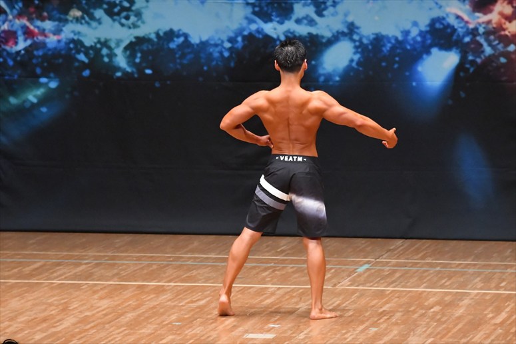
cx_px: 258
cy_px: 172
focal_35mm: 270
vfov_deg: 5.1
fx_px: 3868
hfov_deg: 7.6
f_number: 5.6
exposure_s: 1/400
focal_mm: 180
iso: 8000
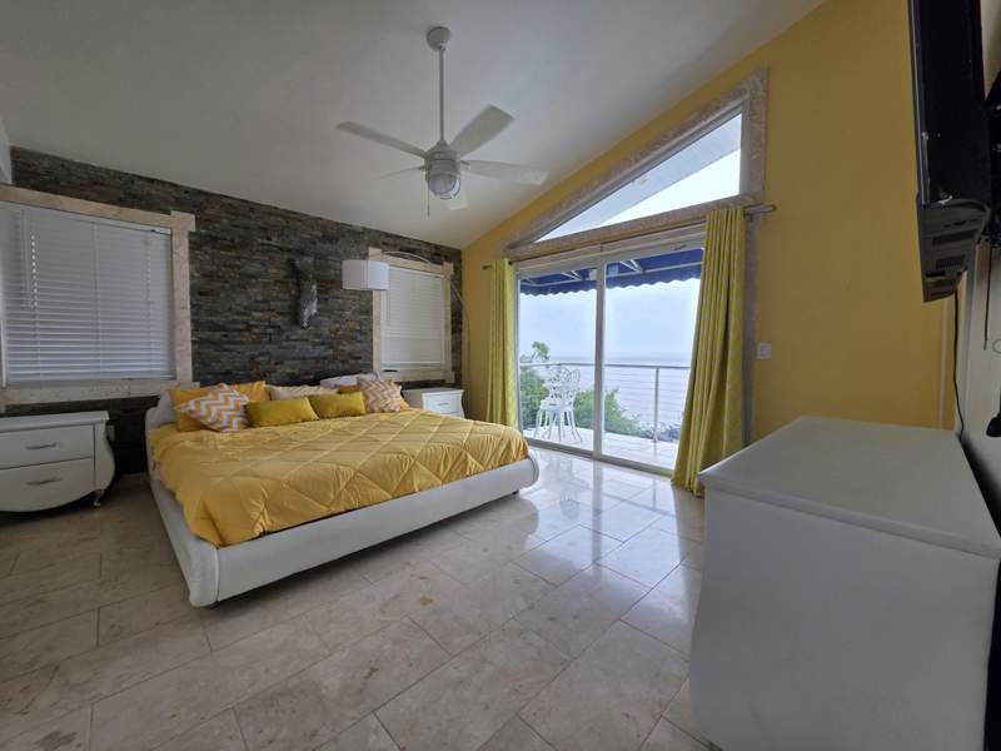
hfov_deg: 106.2
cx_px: 500
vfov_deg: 89.9
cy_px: 376
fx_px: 376
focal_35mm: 13
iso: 40
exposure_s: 1/185
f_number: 1.9
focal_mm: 2.2
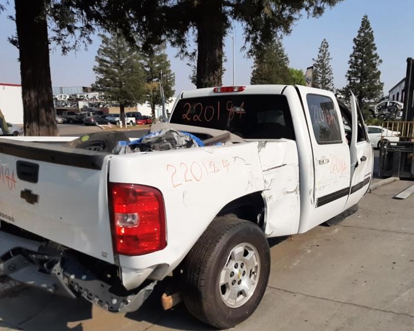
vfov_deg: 48.4
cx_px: 242
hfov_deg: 58.5
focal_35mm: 30
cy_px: 180
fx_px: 367
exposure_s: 1/4878
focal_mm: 3.93
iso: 40
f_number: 1.7
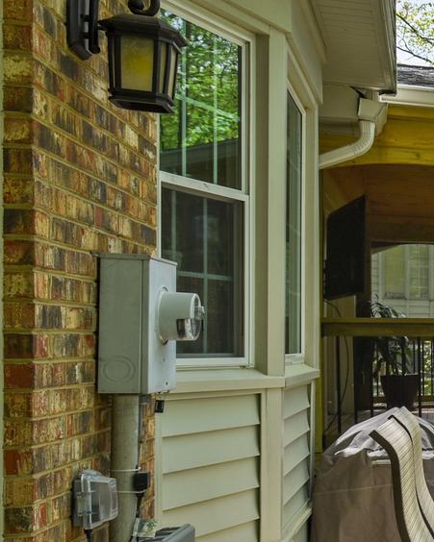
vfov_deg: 32.4
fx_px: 931
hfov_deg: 18.8
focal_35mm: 58
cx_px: 824
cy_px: 326
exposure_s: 1/160
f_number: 6.3
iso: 100
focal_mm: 17
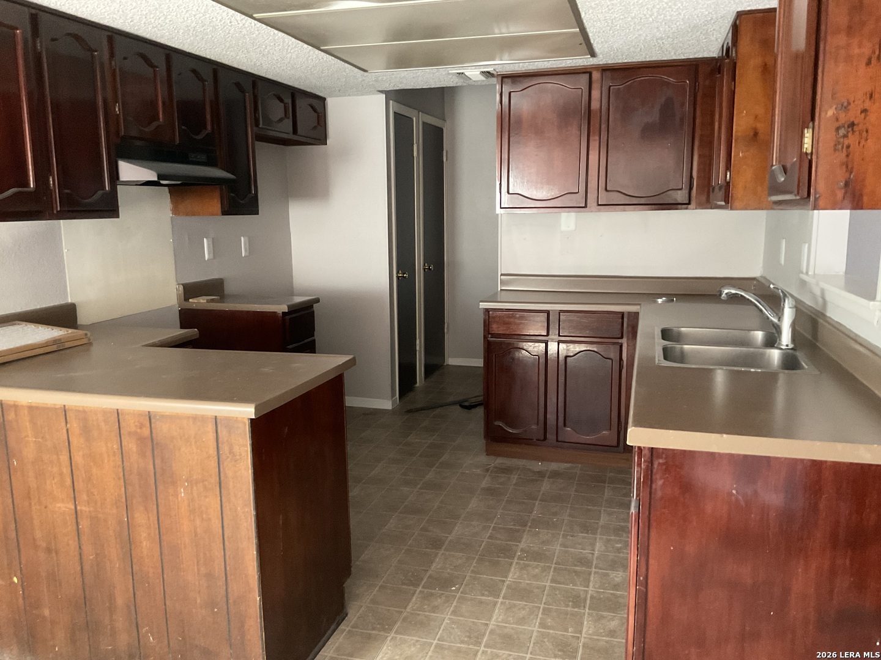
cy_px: 330
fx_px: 738
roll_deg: +0.9
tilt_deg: -9.0
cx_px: 440
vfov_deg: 48.2
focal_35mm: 29
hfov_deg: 61.7
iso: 320
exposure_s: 1/40
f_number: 1.8
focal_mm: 3
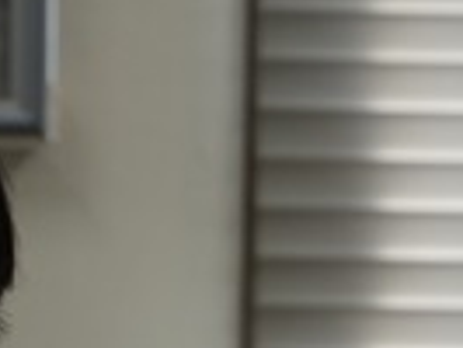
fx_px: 7417
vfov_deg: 2.7
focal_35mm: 554
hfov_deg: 3.6
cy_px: 661
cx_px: -122
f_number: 5.6
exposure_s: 1/160
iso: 640
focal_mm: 80
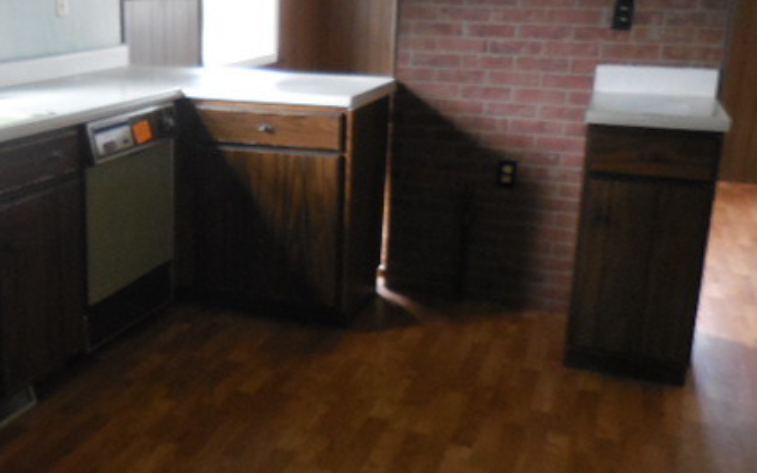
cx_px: 223
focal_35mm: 40
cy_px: 203
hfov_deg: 48.0
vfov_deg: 31.9
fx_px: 825
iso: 560
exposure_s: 1/15
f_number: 3.3
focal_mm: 4.5
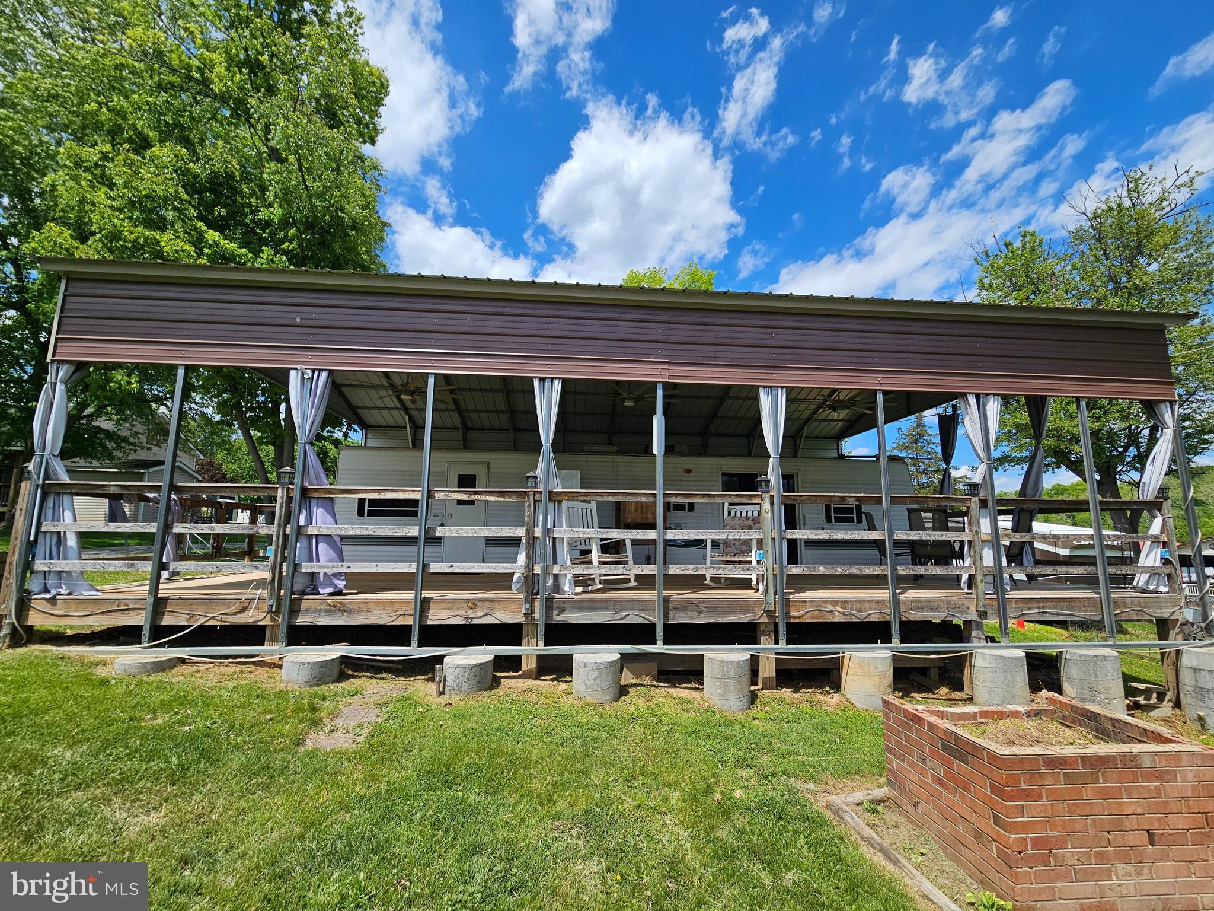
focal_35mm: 13
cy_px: 456
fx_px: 456
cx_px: 607
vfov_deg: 89.9
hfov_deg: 106.2
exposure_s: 1/2497
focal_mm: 2.2
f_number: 2.2
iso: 50
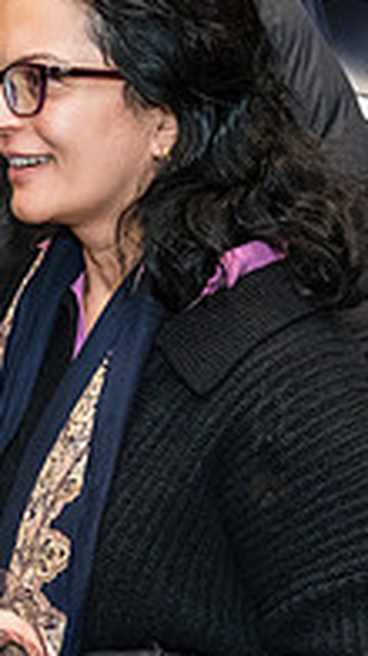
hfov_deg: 9.9
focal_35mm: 120
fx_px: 2085
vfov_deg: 17.9
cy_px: 264
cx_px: -105
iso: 6400
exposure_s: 1/200
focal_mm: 35
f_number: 5
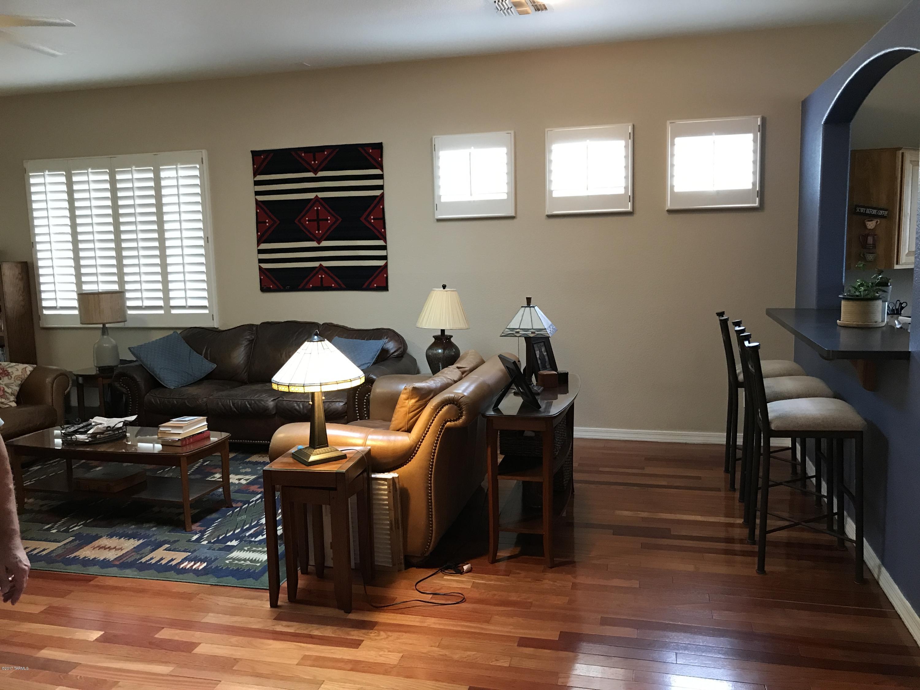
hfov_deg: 63.4
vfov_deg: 49.7
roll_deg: +1.2
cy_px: 345
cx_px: 460
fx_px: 744
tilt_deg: -7.6
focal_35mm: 28
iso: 64
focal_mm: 3.99
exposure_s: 1/15
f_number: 1.8
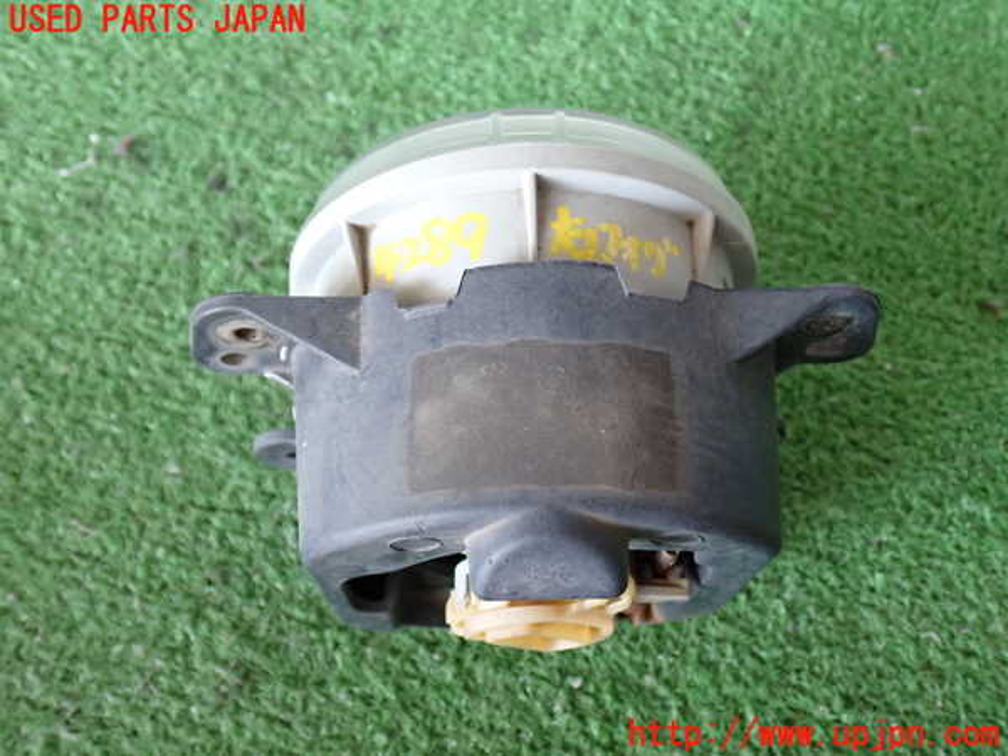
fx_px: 1048
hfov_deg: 51.4
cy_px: 378
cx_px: 504
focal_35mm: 36
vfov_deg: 39.7
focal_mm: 6.37
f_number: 2.5
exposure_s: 1/40
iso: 400
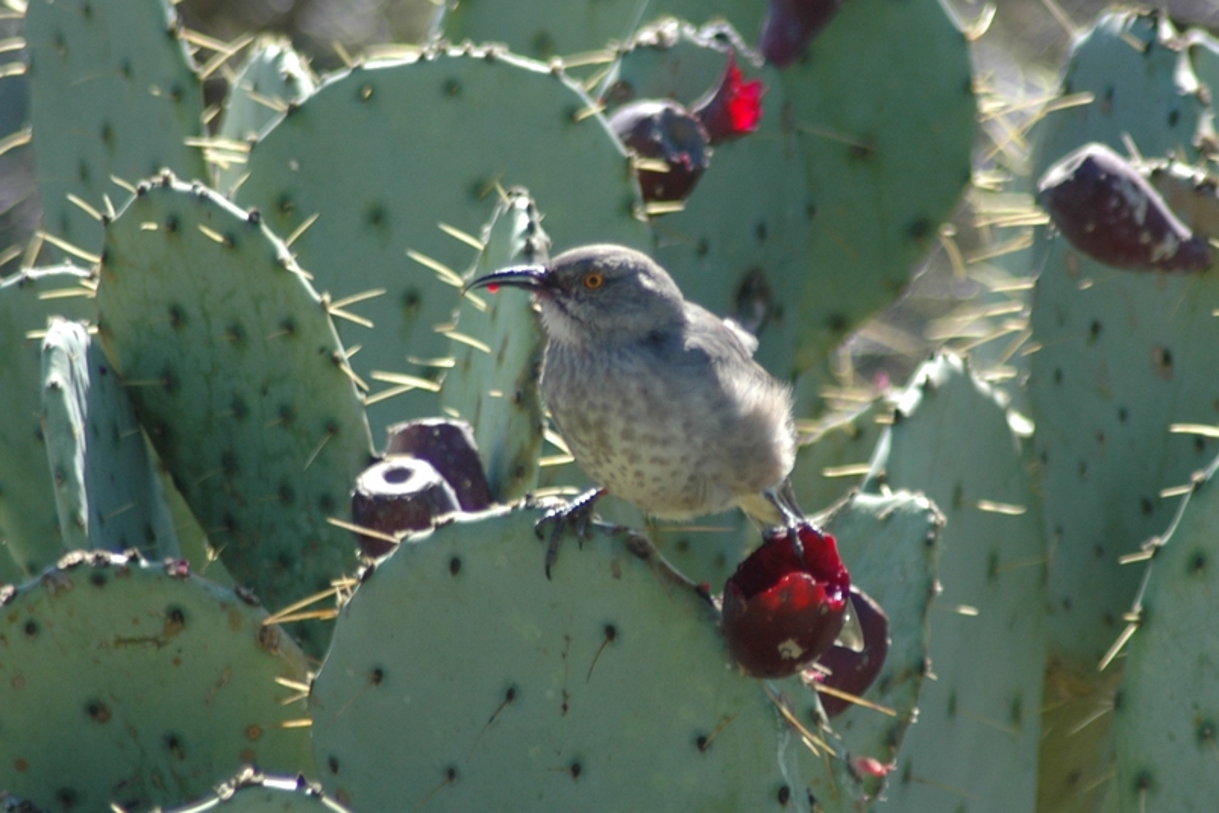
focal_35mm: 450
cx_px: 610
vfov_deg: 3.1
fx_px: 15236
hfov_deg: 4.6
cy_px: 406
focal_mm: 300
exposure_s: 1/320
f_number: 5.6
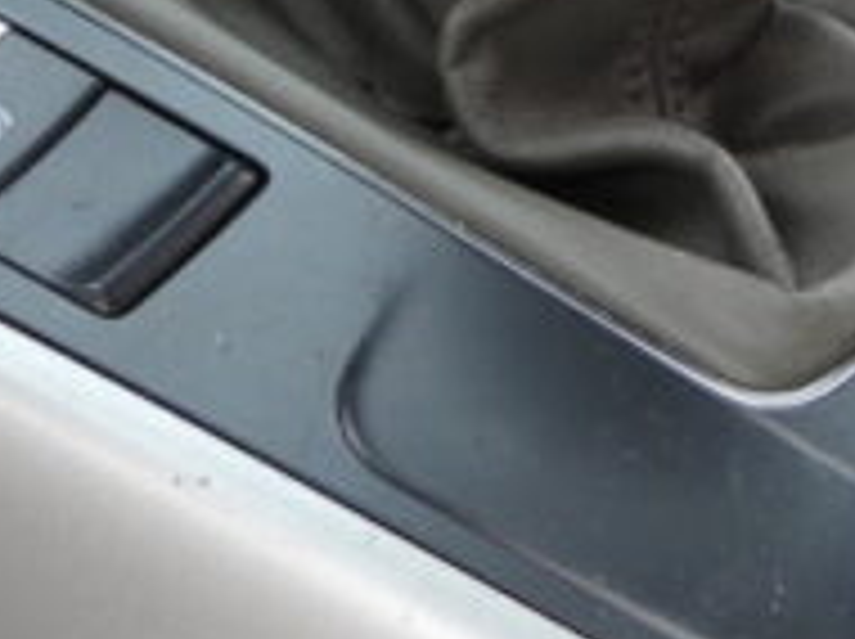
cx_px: 666
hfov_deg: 5.4
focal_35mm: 364
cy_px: -198
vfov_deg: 4.1
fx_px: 8979
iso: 100
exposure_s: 1/100
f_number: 3.5
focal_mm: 17.5
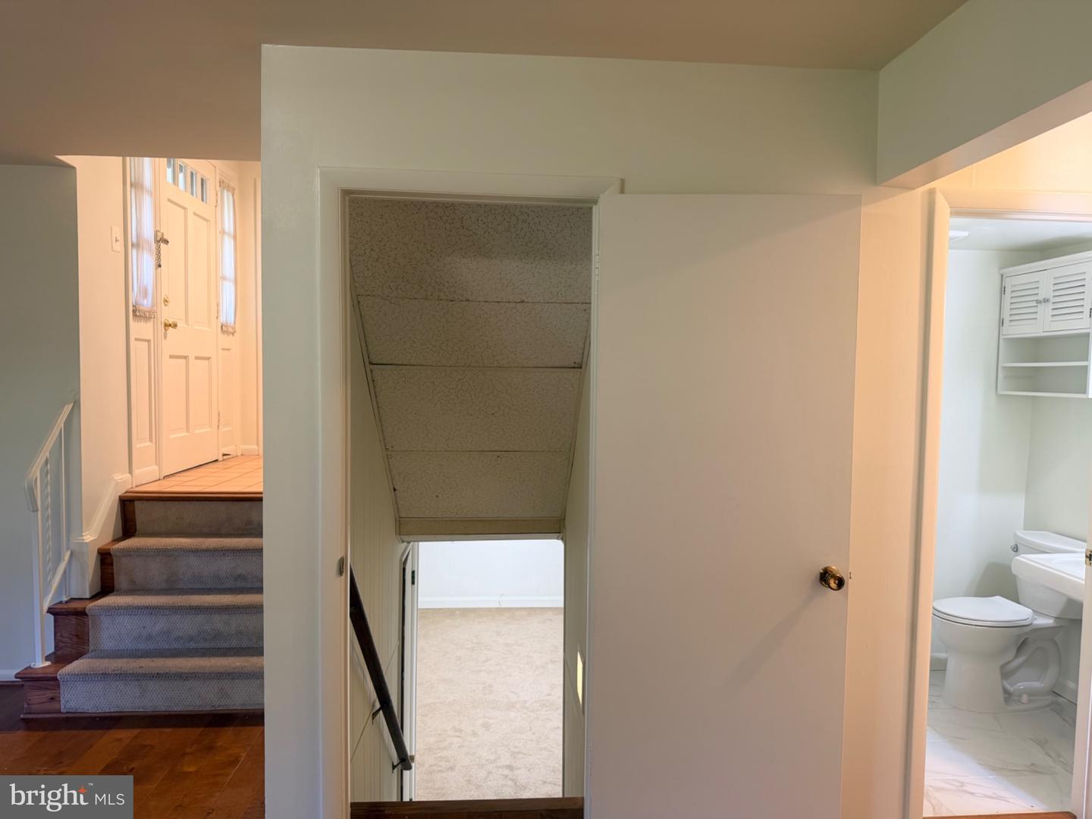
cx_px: 546
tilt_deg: -2.8
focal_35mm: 24
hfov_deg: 71.6
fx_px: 757
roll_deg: -0.6
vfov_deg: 56.8
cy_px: 410
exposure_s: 1/60
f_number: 1.78
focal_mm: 6.76
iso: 160
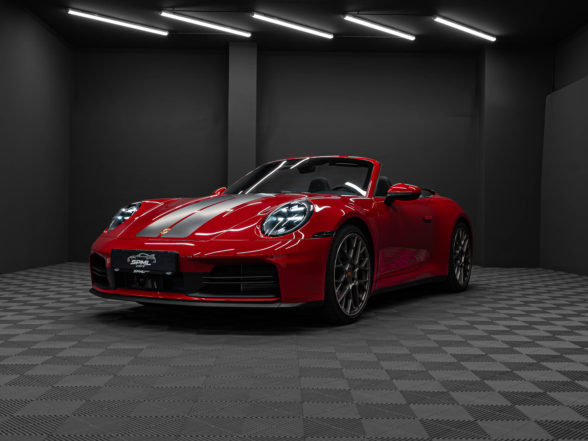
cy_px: 218
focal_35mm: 39
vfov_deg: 37.0
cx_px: 299
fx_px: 658
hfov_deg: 48.1
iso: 800
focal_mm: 35
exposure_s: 1/200
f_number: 4
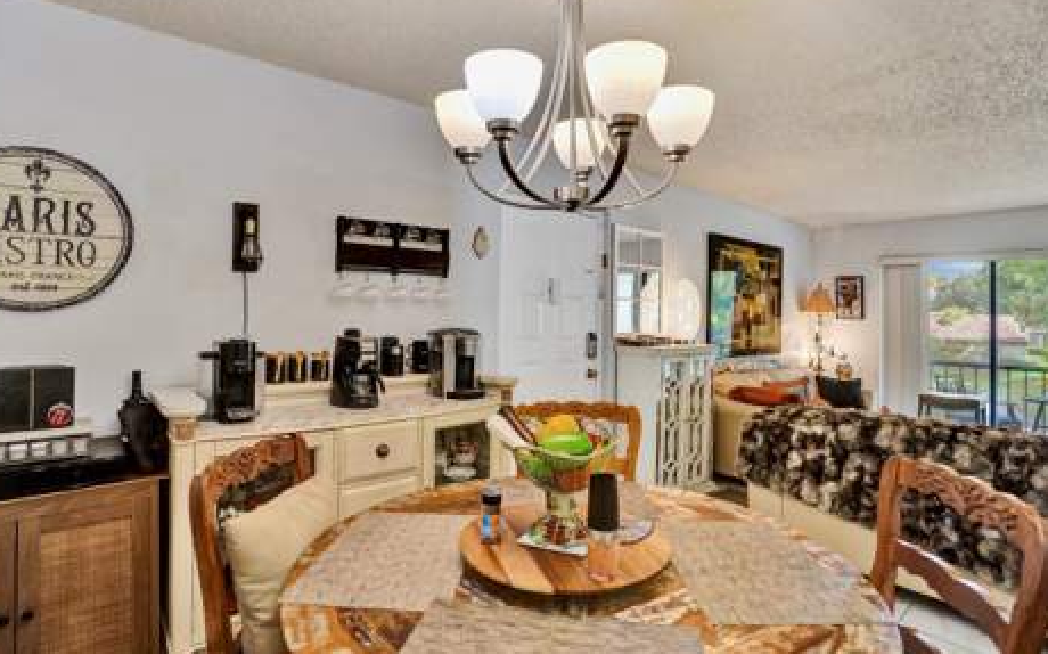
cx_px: 515
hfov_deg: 94.4
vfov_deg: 67.9
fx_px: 485
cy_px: 330
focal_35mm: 17
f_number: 2.8
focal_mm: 16
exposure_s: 1/640
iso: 800
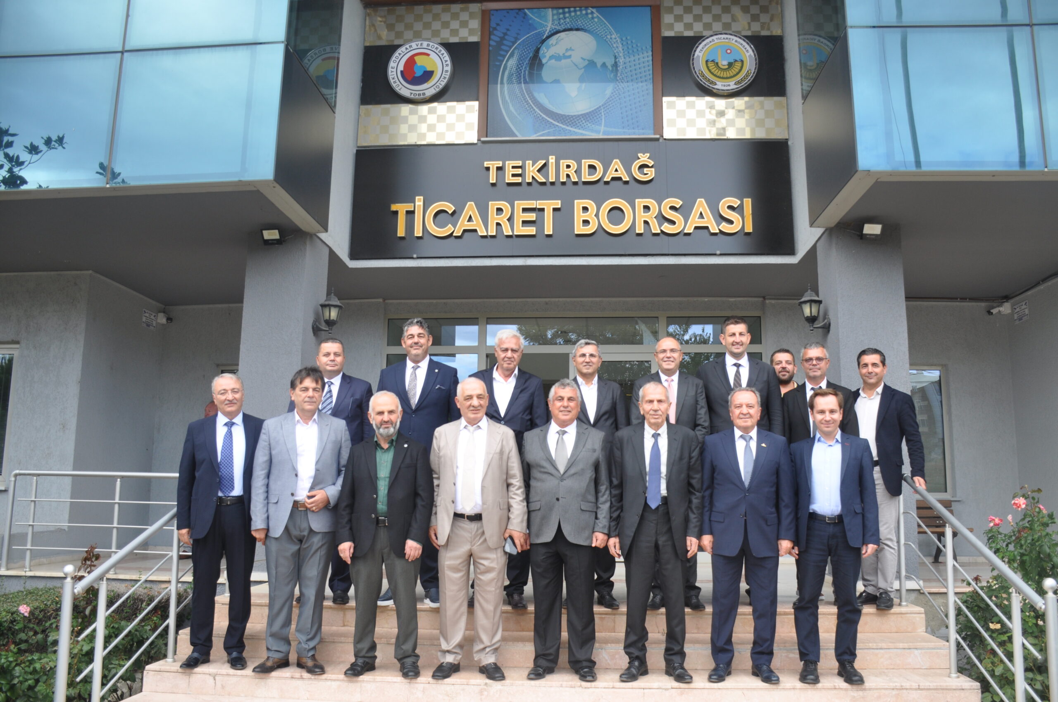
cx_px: 529
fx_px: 792
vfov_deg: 47.8
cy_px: 351
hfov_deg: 67.4
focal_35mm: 27
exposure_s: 1/125
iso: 220
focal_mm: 18
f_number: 5.6
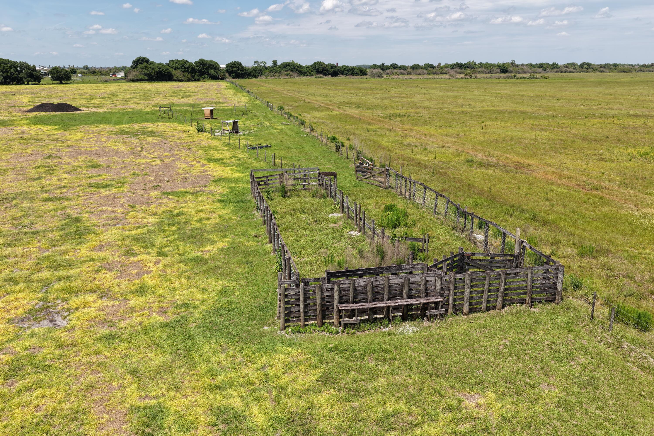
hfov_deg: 65.5
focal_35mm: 28
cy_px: 218
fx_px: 509
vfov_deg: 46.4
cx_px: 327
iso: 100
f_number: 2.8
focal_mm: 14.45
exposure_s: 1/20
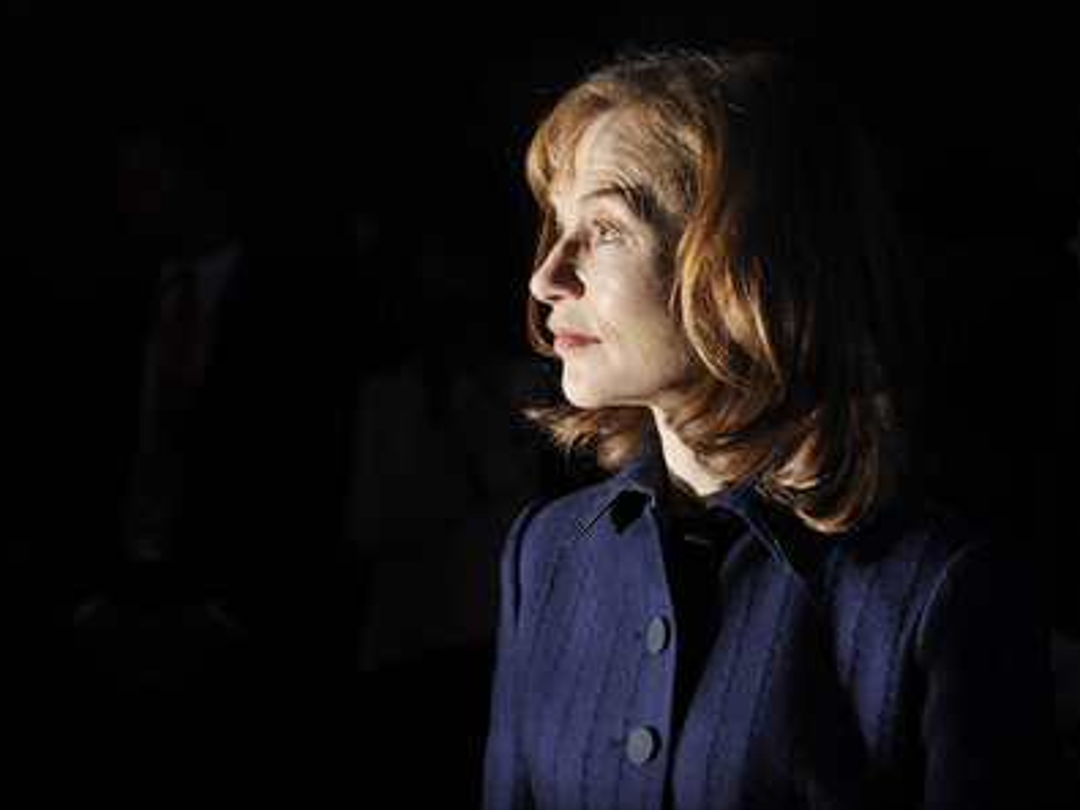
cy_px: 404
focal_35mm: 142
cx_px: 513
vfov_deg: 10.4
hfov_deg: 13.9
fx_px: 4430
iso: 200
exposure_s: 1/320
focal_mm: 130
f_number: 11
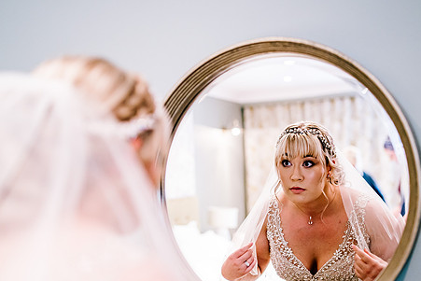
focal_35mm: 45
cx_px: 226
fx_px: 526
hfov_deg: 43.6
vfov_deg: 29.9
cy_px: 150
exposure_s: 1/250
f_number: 1.4
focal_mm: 35
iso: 1250
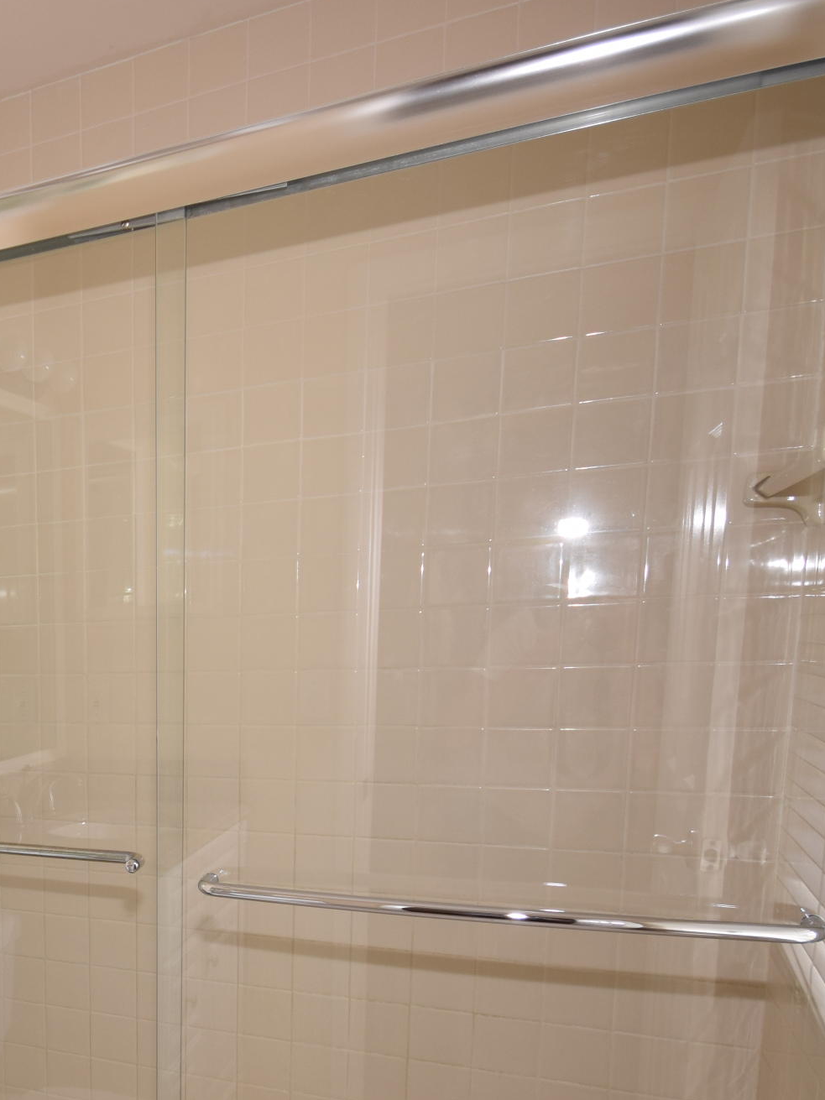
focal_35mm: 33
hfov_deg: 34.9
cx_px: -143
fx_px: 1049
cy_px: 807
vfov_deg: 53.2
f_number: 5.6
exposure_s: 1/125
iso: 180
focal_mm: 10
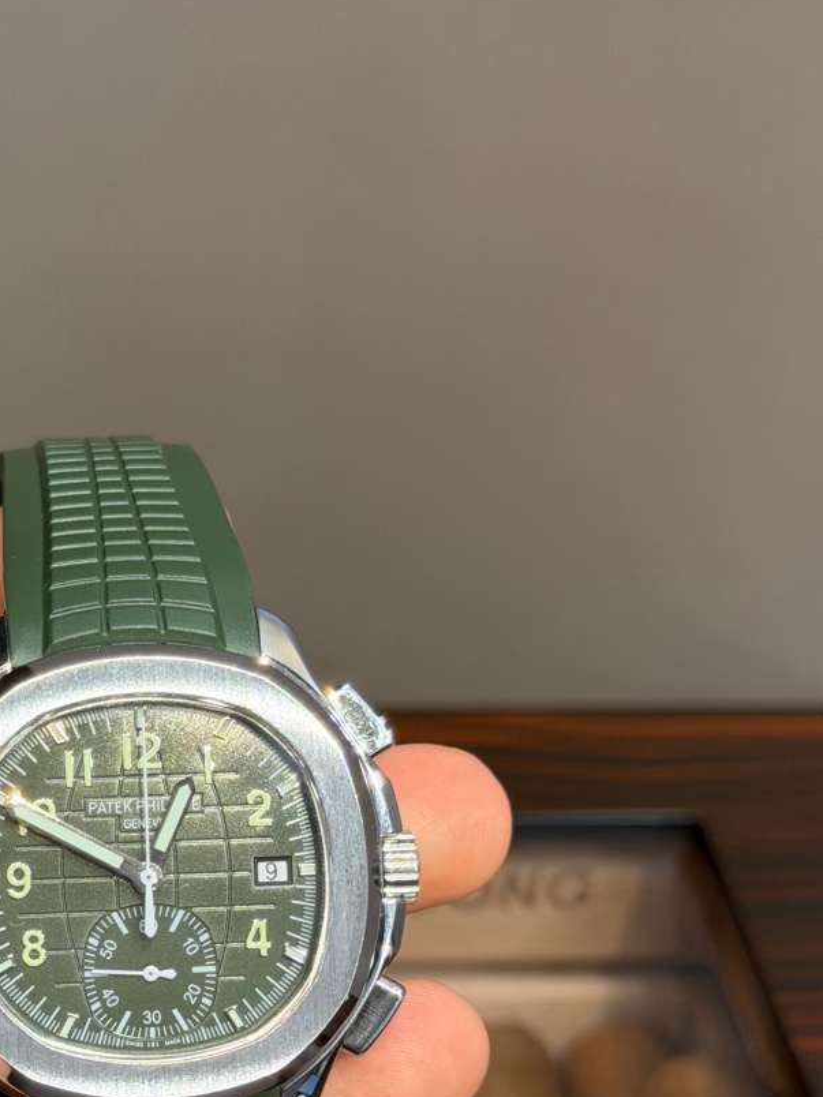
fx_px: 2726
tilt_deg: -37.3
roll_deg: -4.7
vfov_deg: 22.5
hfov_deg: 17.0
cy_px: 864
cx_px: 167
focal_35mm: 86
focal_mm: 6.76
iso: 160
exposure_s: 1/100
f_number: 1.78
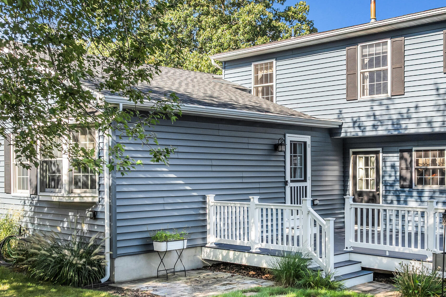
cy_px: 184
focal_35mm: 44
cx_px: 333
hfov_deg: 43.1
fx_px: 545
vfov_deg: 30.4
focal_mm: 12.29
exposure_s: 1/100
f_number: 2.8
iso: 160
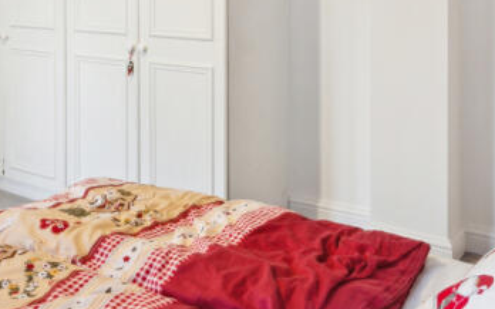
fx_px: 647
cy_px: -33
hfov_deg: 40.6
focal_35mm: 48
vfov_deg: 24.9
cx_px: 122
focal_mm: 16
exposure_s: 1/6
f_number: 11
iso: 1000
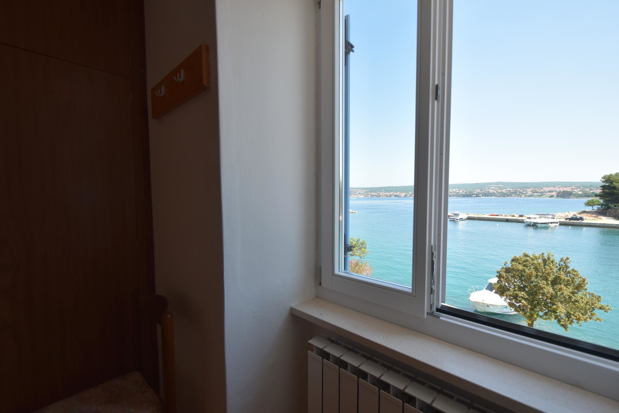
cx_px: 310
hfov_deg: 100.4
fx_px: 258
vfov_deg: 77.3
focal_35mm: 15
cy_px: 206
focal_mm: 10
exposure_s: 1/250
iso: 360
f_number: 8
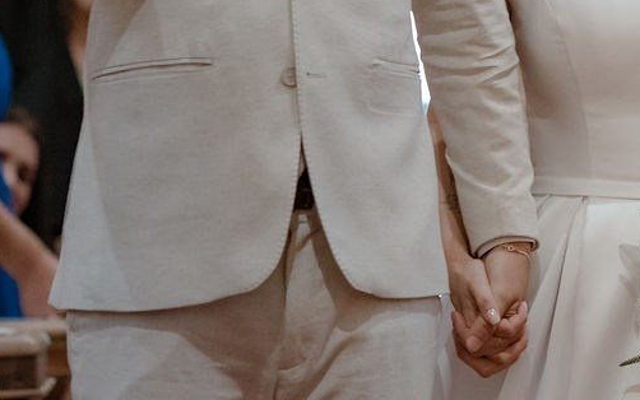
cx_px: 520
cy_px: -41
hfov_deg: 8.1
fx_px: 4519
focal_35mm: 259
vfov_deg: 5.1
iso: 2500
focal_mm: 85
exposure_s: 1/250
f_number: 2.2
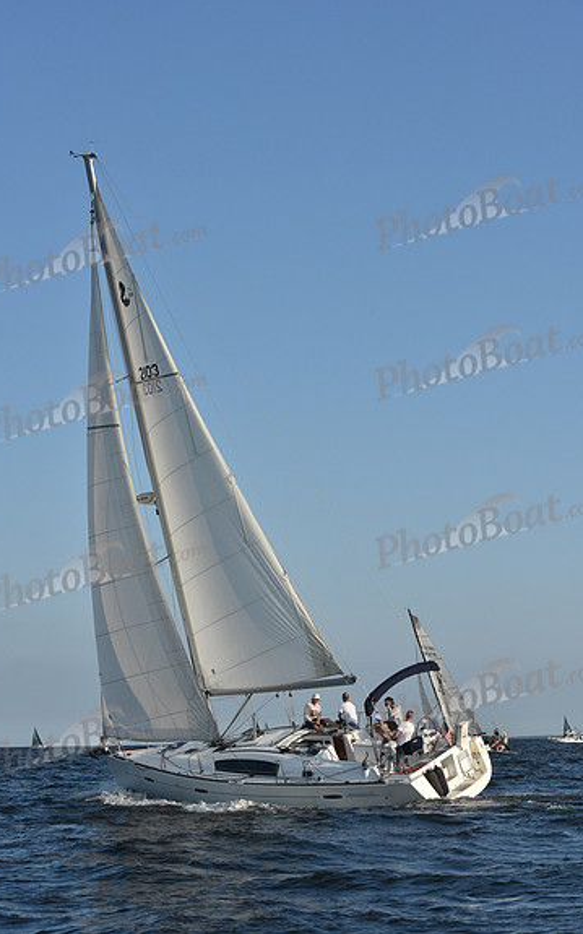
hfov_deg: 18.1
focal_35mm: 72
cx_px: 292
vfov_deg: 28.6
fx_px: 1832
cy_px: 466
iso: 320
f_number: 9
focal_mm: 70
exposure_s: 1/1000
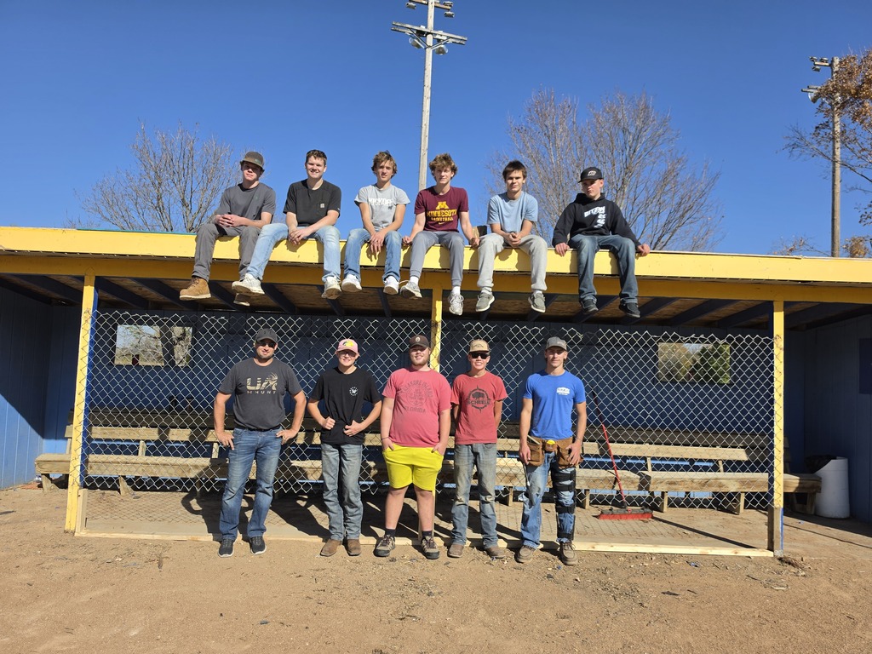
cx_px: 436
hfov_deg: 73.9
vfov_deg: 58.9
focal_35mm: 23
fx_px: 579
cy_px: 327
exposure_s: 1/7939
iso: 64
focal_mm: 6.5
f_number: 1.4
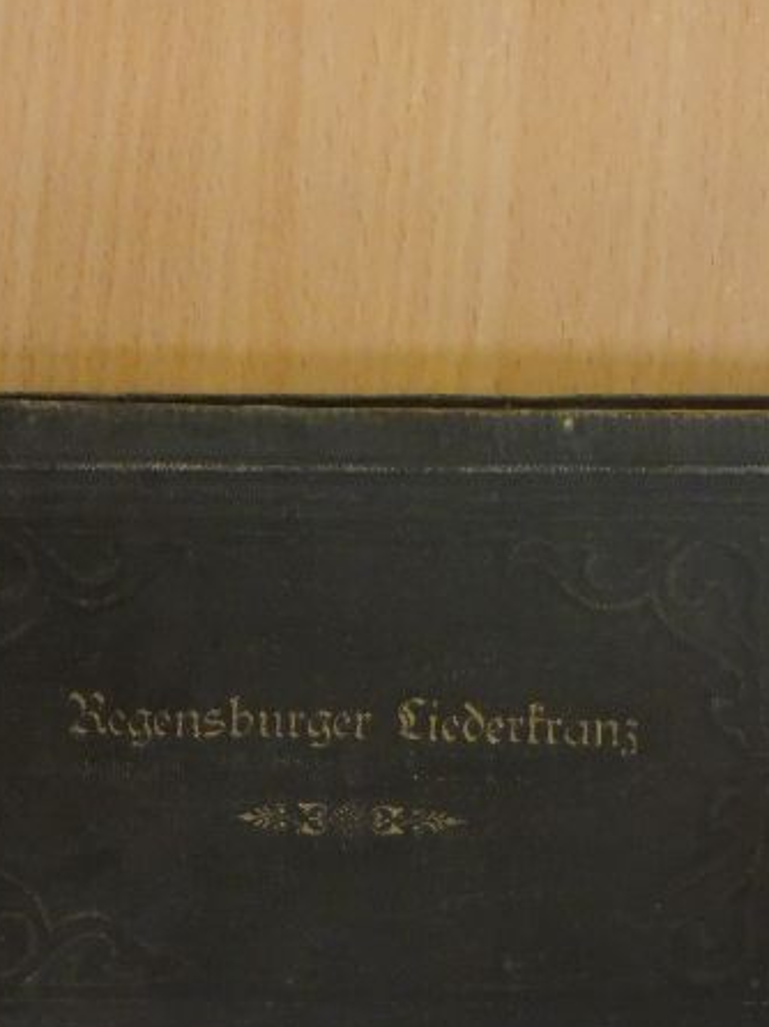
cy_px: 357
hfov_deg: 12.1
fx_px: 3617
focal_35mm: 122
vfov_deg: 16.1
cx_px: 336
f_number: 4.5
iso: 1600
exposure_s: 1/60
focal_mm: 15.2
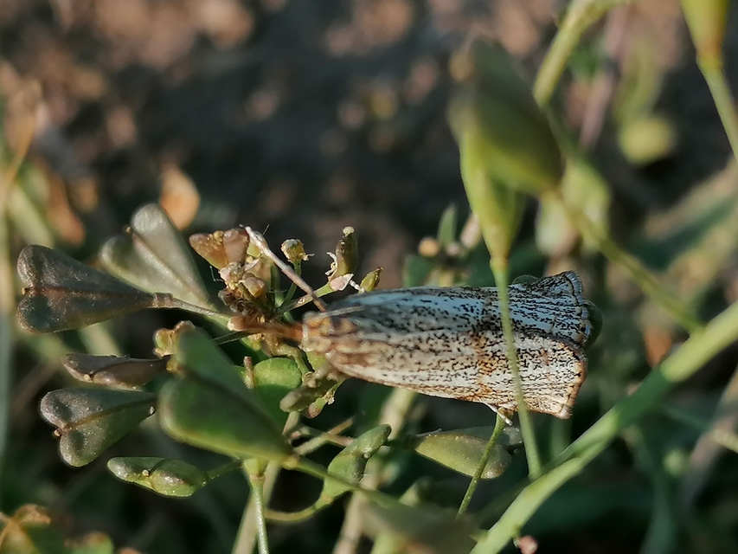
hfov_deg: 21.8
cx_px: 369
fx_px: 1919
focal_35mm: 90
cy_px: 277
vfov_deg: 16.4
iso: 50
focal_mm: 4.75
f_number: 1.8
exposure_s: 1/1058
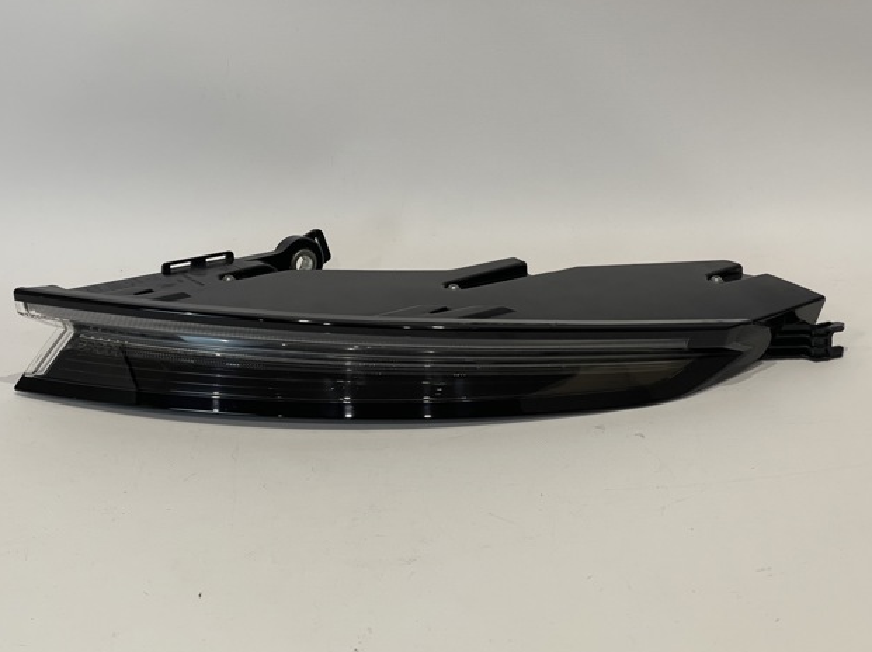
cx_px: 424
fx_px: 1660
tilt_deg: -28.0
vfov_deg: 22.2
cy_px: 335
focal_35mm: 66
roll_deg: +1.7
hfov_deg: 29.4
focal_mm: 7.5
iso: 125
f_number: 2.2
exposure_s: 1/50
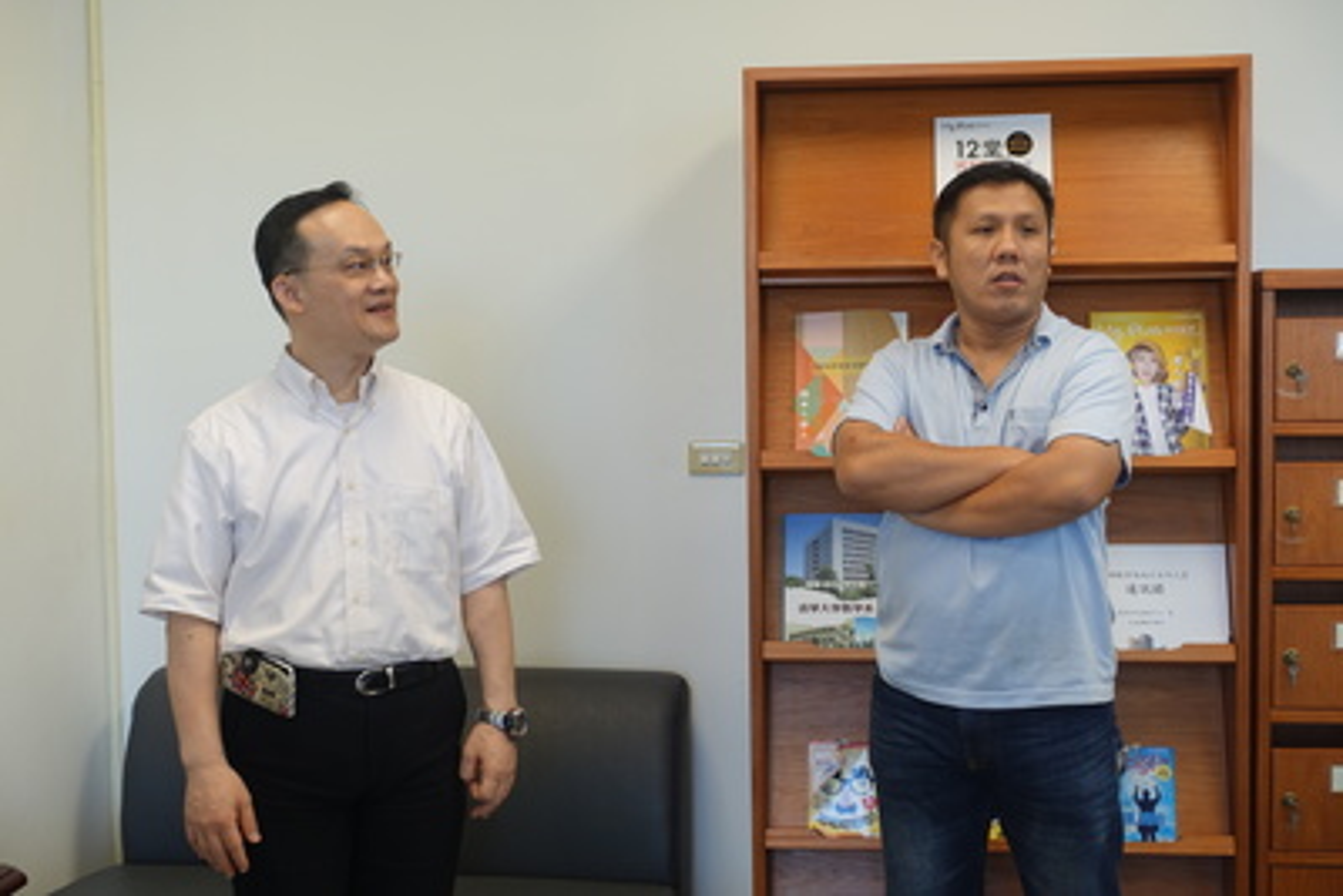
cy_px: 448
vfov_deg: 28.7
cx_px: 672
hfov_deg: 41.9
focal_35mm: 47
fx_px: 1754
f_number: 2.8
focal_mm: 17.27
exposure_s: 1/60
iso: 125
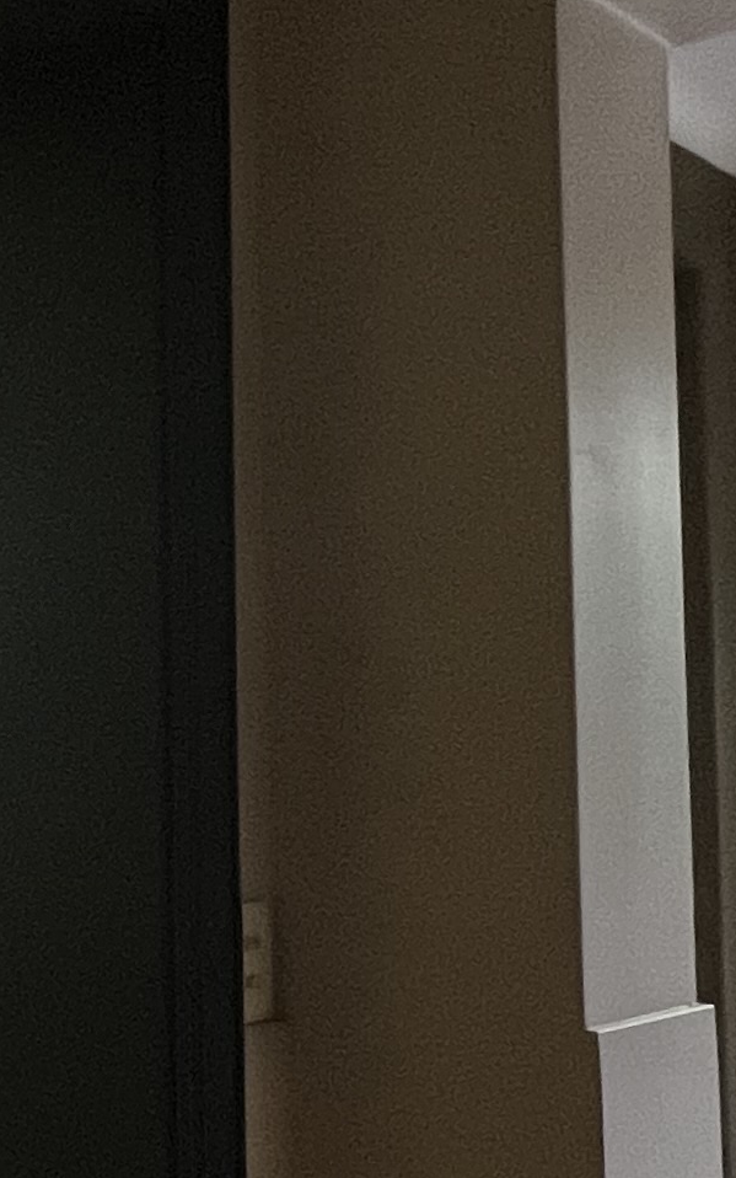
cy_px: 662
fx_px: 1861
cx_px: -681
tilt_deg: +2.9
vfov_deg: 35.1
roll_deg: -0.5
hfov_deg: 17.2
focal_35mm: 58
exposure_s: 1/60
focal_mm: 1.57
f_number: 1.8
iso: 320
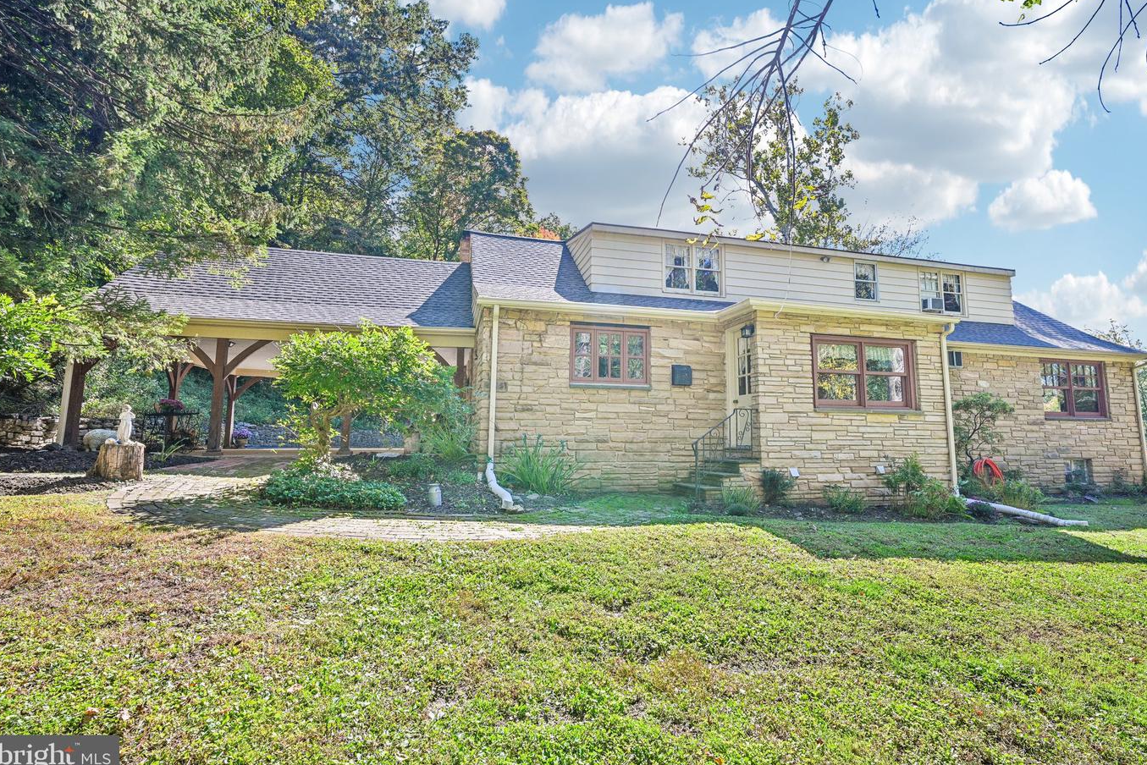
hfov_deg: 93.2
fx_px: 542
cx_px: 597
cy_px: 372
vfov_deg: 70.5
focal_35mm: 17
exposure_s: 1/500
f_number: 8
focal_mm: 16
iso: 800
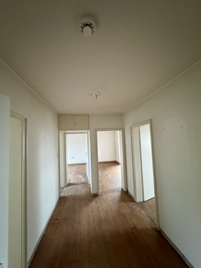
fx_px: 108
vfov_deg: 102.1
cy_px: 134
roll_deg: +2.2
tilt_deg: +3.0
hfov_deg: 85.7
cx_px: 100
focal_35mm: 14
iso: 1000
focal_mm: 2.22
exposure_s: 1/60
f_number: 2.2
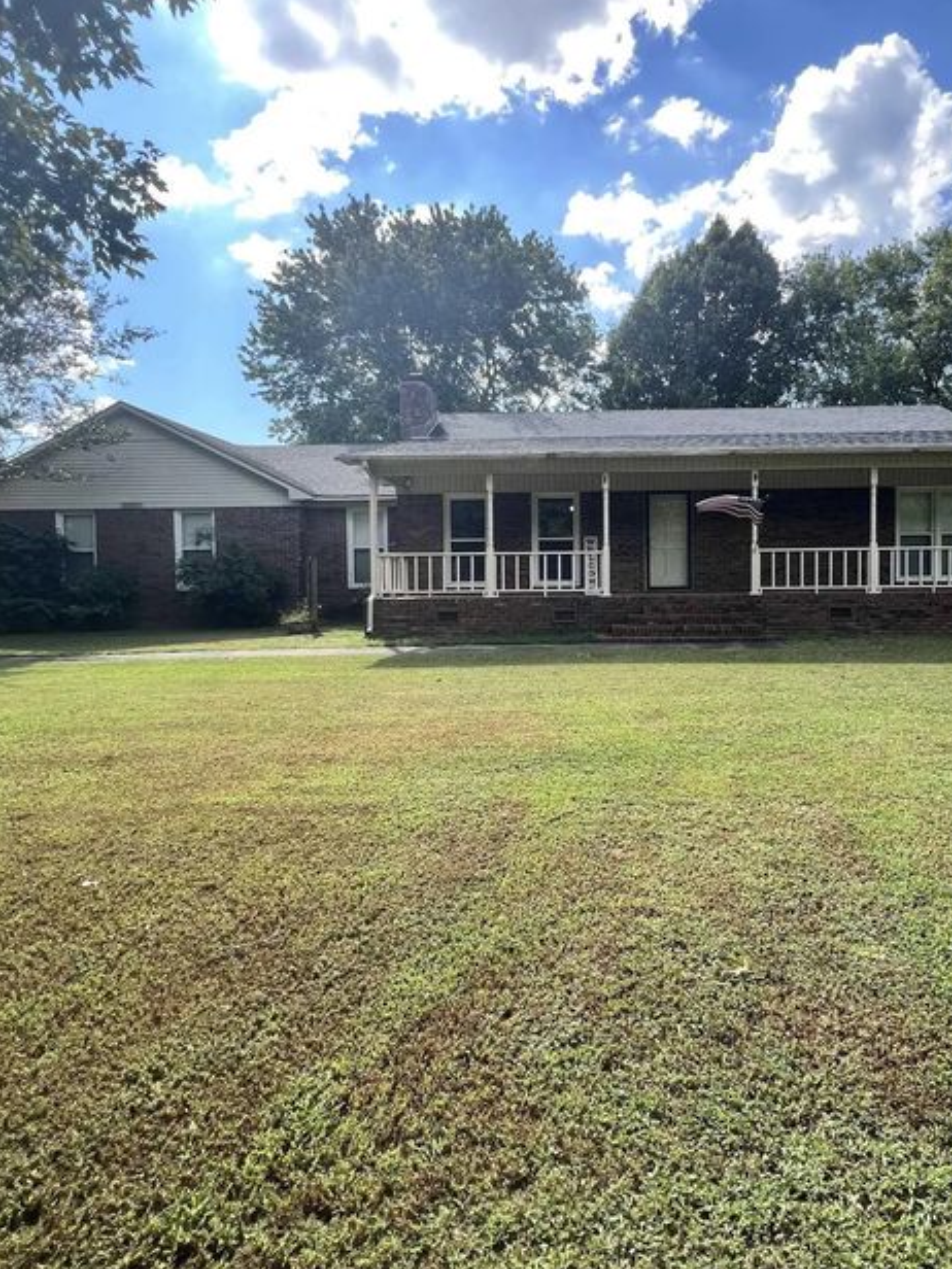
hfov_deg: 70.6
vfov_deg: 87.7
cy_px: 611
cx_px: 587
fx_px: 660
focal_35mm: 18
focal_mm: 1.57
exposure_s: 1/416
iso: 32
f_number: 1.8
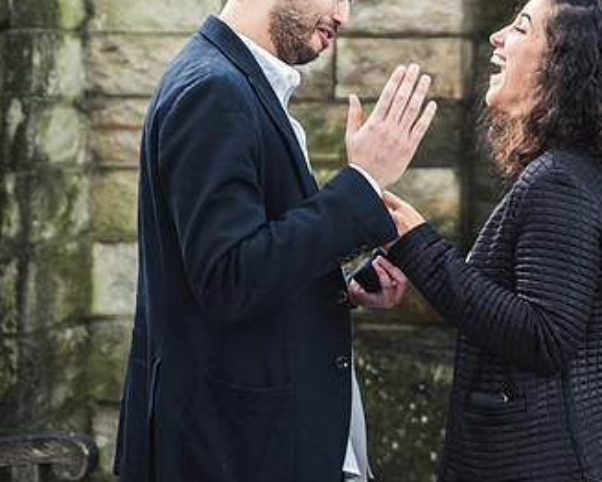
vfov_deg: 14.2
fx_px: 1925
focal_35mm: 108
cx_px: 521
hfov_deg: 17.6
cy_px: 127
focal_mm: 60
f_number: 2.8
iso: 2000
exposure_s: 1/100
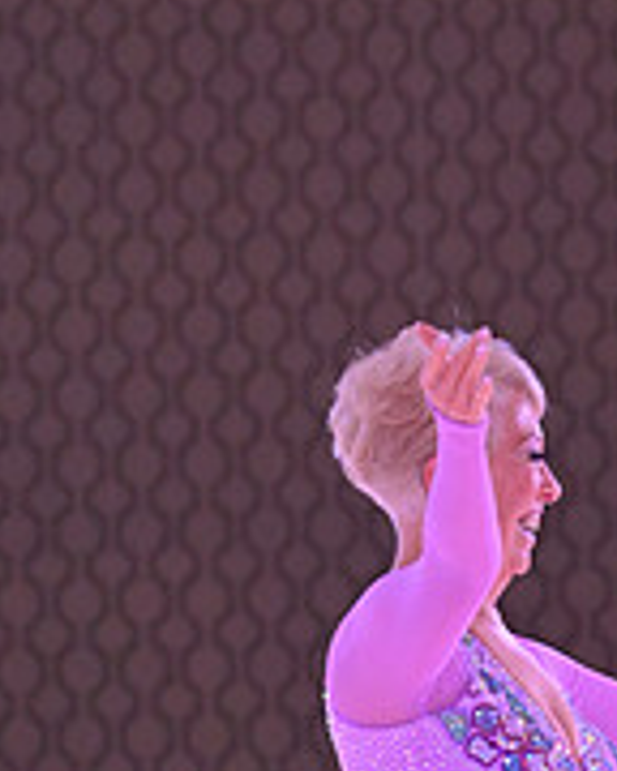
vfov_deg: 3.4
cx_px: 585
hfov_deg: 2.7
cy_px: 947
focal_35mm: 576
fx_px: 13148
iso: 5000
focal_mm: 190
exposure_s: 1/400
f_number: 6.3
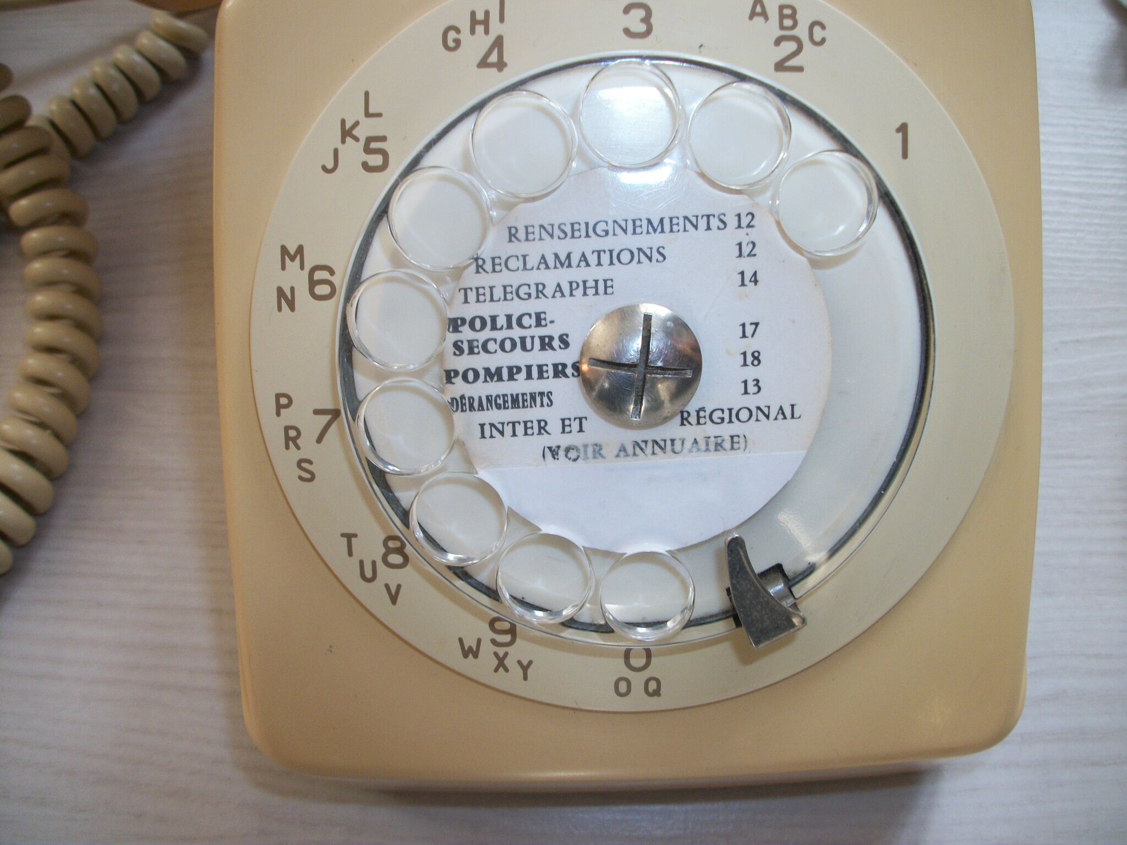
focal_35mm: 32
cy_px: 422
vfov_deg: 44.2
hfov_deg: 56.8
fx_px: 1042
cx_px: 564
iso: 80
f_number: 2.9
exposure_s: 1/30
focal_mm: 5.7
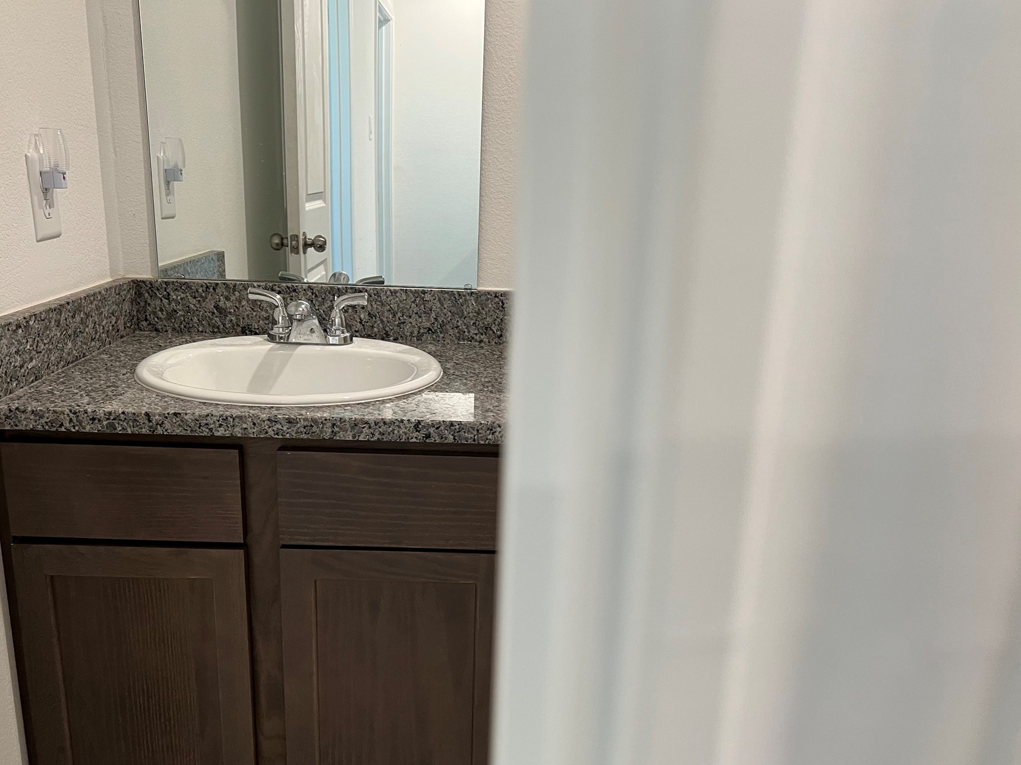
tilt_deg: -17.6
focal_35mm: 31
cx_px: 484
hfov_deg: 58.3
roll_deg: -1.2
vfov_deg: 45.3
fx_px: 914
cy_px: 436
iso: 80
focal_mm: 5.7
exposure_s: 1/60
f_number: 1.5
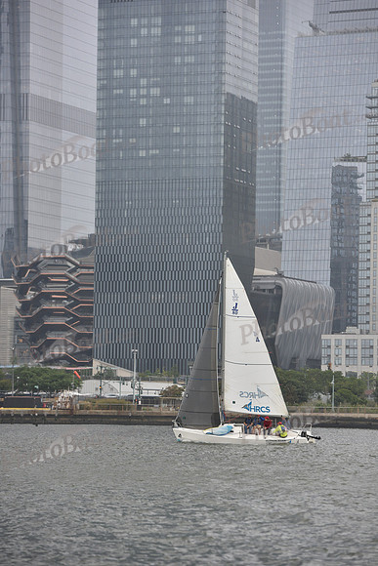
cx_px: 189
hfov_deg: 9.8
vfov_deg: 14.7
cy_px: 283
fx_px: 2204
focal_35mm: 140
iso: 400
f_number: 5.6
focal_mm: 140
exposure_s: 1/800
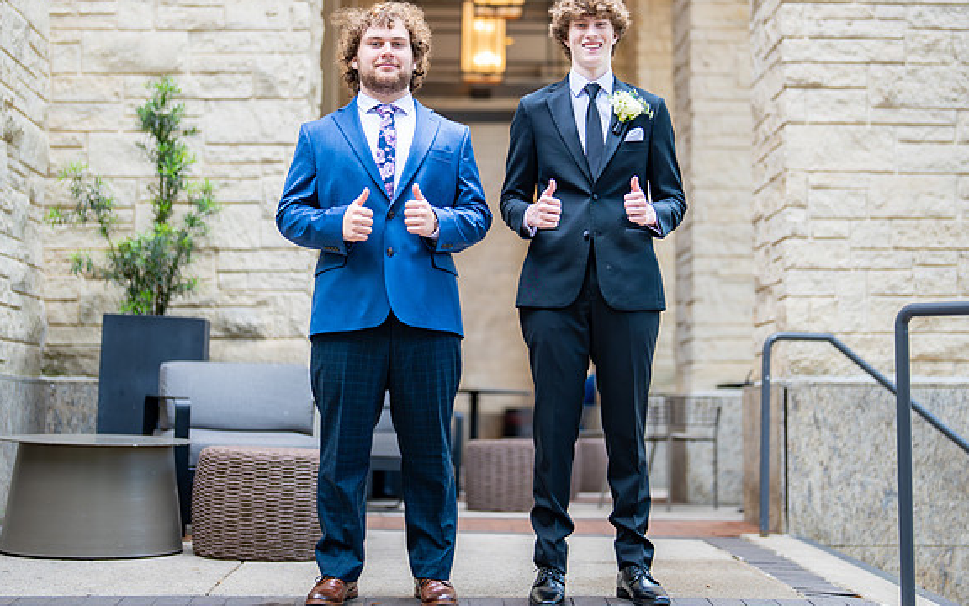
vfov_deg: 18.8
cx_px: 520
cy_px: 228
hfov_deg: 29.8
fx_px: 1822
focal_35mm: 69
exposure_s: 1/500
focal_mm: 50
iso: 250
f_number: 1.2
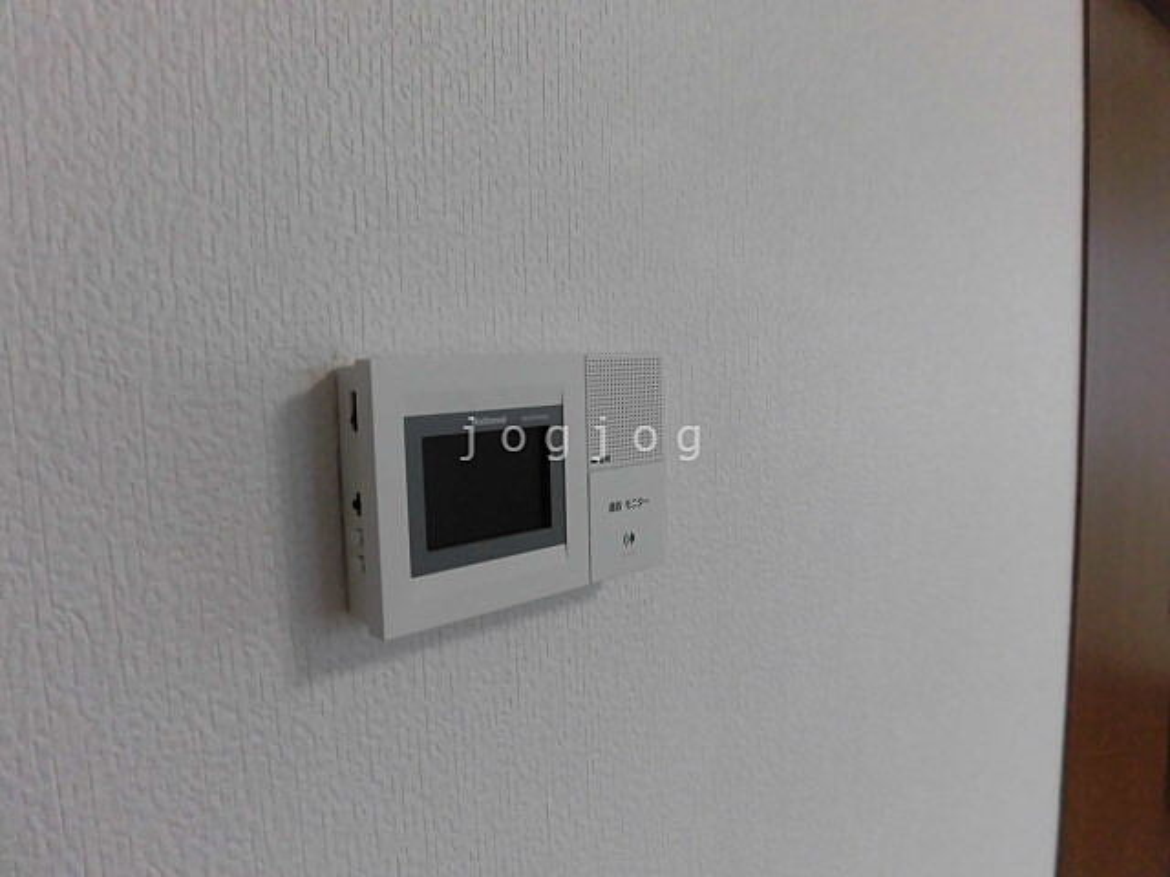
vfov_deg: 56.8
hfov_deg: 71.6
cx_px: 585
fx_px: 811
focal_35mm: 24
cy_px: 438
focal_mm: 4.3
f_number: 3.1
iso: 250
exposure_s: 1/40
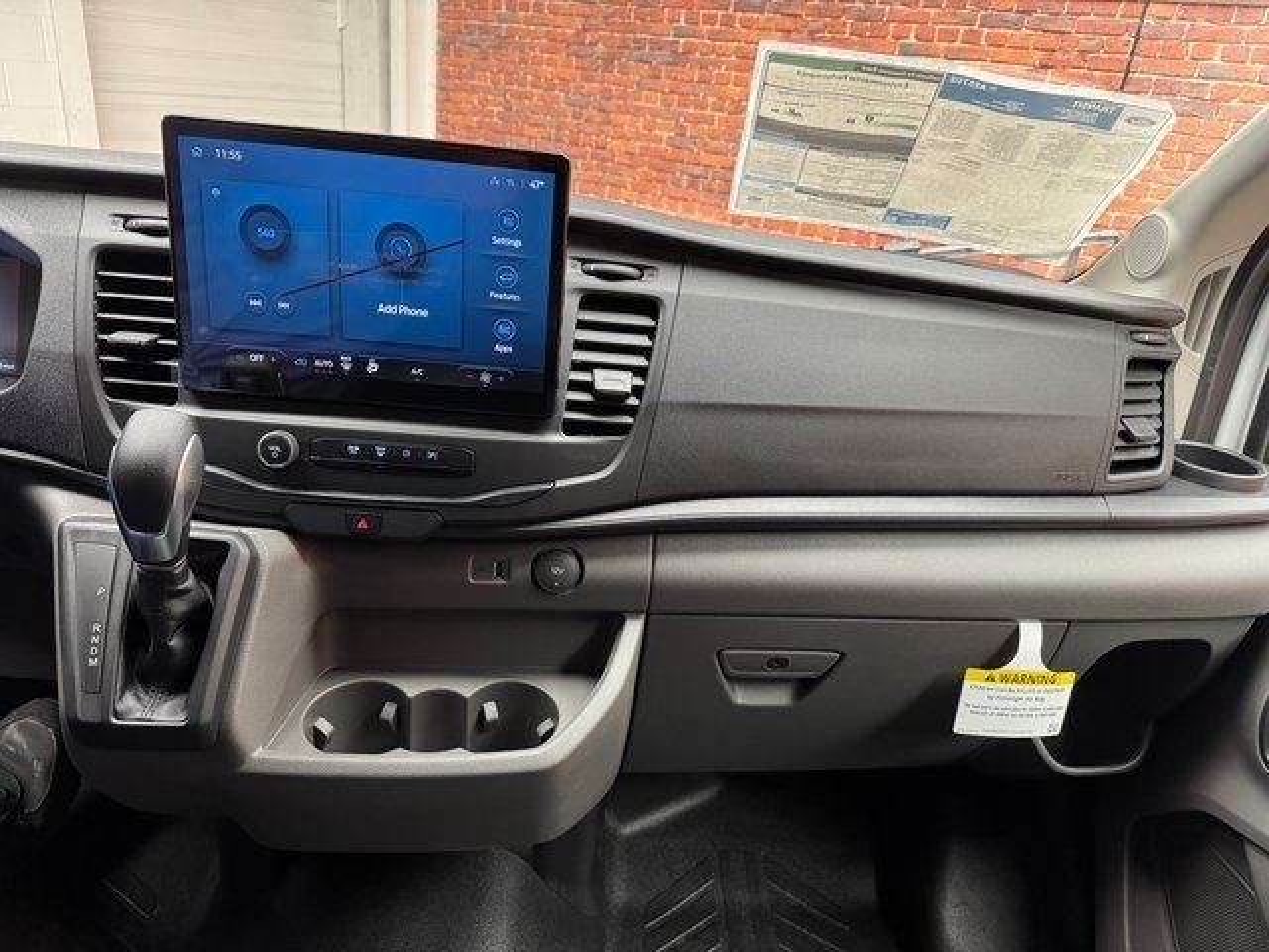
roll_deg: -6.2
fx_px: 880
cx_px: 634
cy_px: 476
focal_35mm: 24
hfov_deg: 71.6
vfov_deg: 56.8
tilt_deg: -23.5
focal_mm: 6.76
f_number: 1.78
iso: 400
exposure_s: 1/60
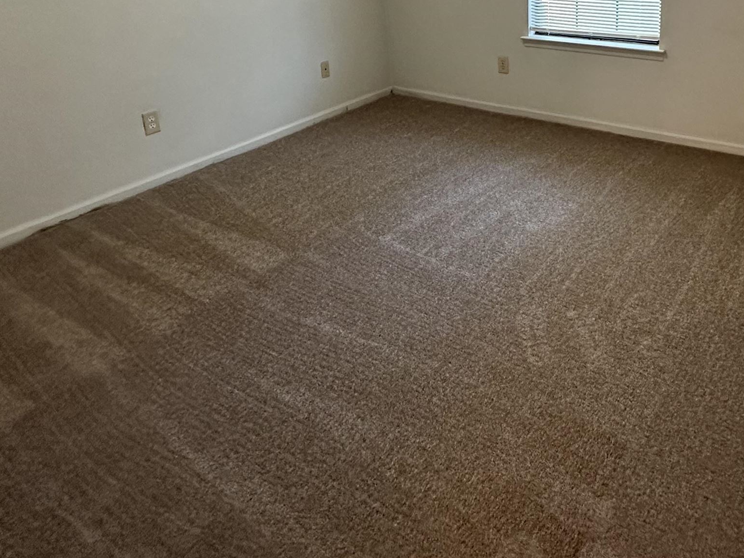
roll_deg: +2.2
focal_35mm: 28
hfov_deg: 61.7
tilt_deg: -12.7
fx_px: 602
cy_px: 62
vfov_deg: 45.4
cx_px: 502
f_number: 2.2
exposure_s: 1/60
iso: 400
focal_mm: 2.22
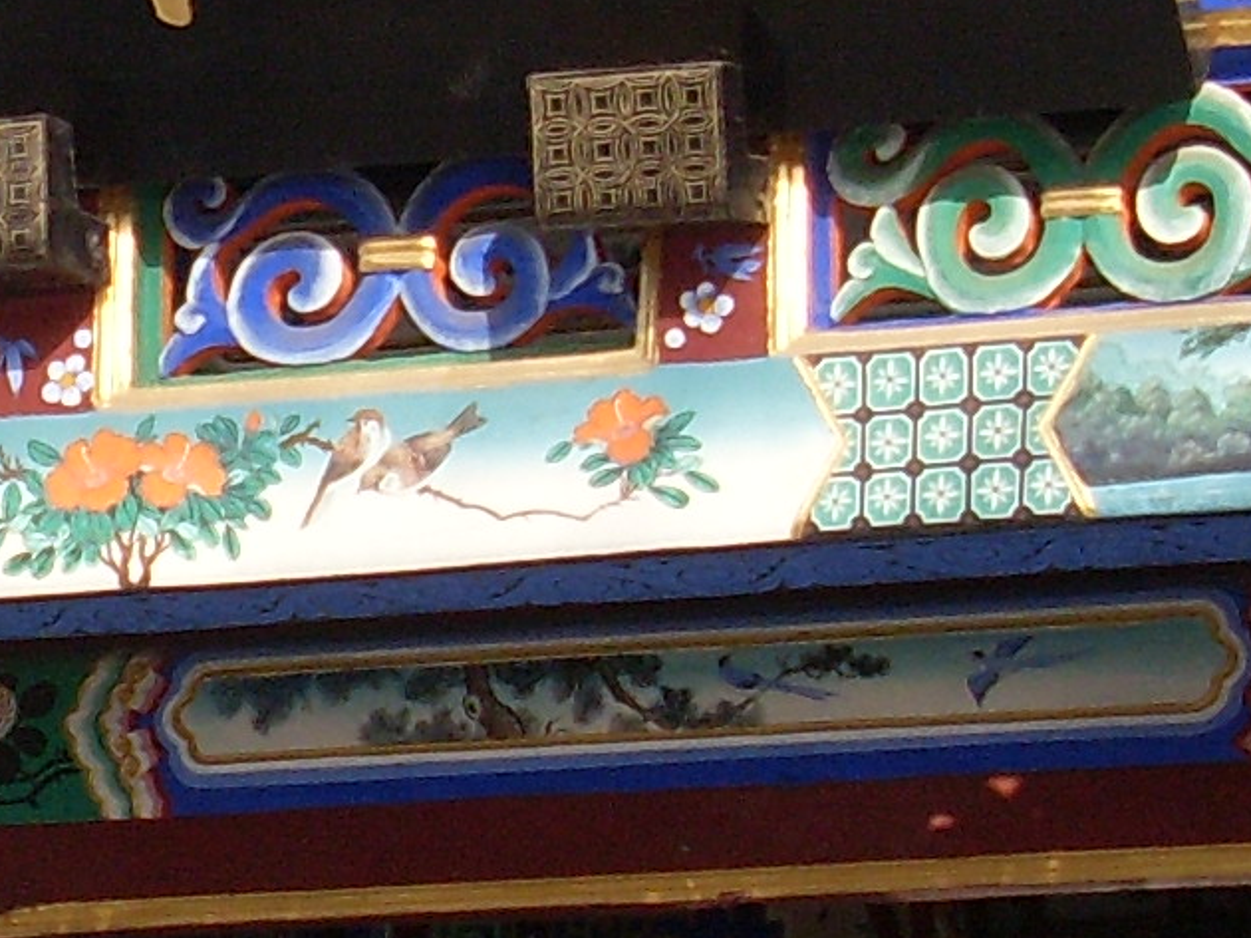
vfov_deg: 7.5
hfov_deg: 9.9
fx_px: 7117
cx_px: -91
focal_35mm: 197
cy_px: 739
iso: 80
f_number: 7.7
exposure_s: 1/125
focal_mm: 6.3
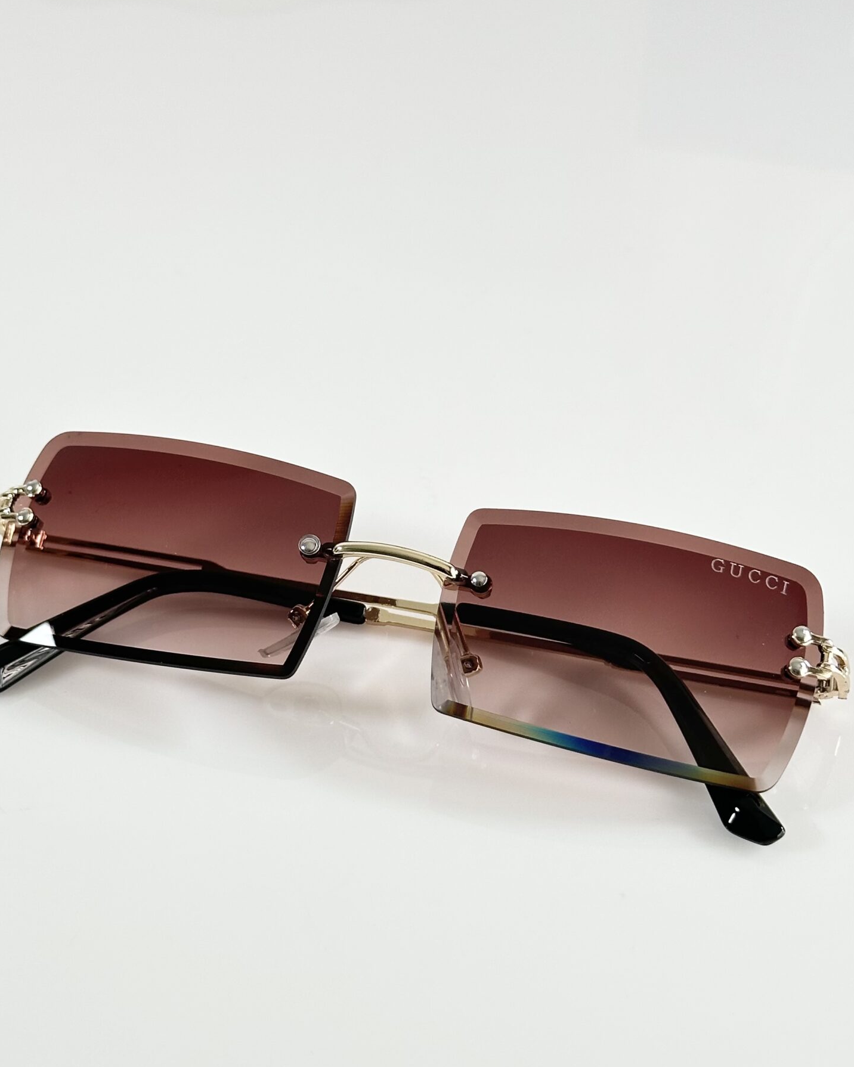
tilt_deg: -42.3
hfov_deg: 22.8
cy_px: 621
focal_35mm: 67
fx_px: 2117
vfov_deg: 28.3
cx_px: 380
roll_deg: +0.4
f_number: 1.78
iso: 80
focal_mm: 6.86
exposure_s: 1/121
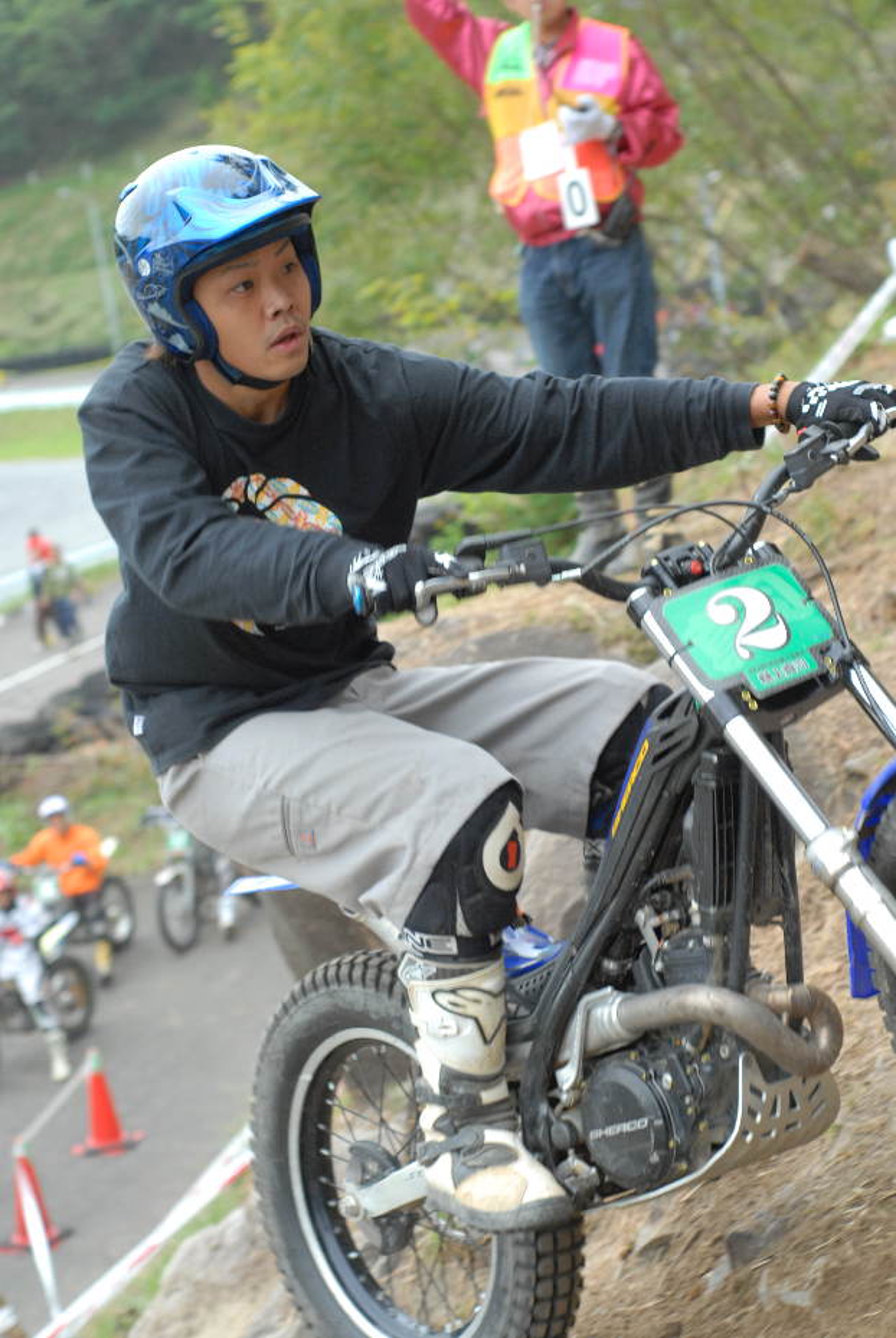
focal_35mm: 75
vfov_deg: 27.0
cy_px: 669
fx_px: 2791
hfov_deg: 18.2
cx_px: 448
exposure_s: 1/250
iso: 400
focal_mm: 50
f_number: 4.8
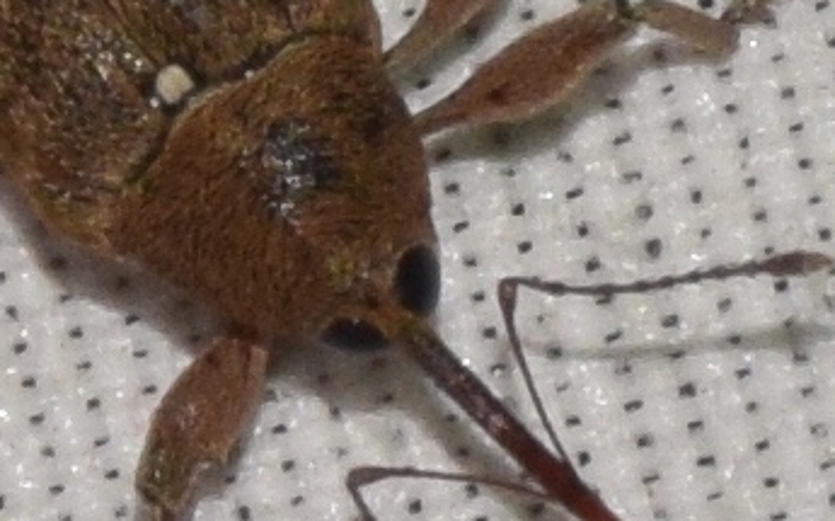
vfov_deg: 2.2
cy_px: 17
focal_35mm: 596
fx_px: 13552
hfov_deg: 3.5
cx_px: 288
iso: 500
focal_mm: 140
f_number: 14
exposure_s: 1/160
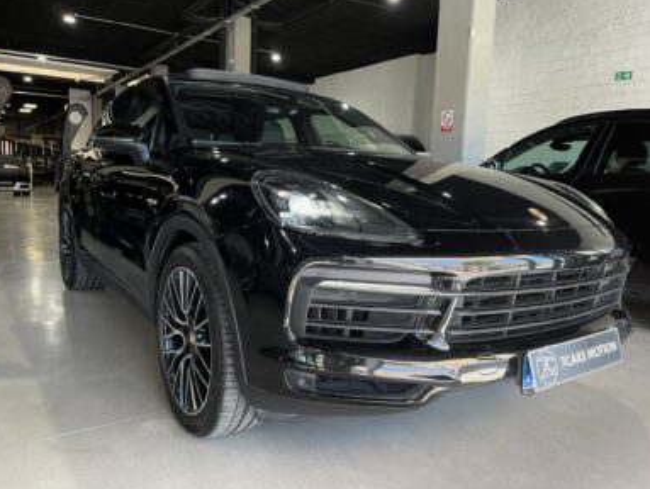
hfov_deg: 65.3
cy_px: 245
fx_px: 507
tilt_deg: -7.6
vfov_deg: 51.4
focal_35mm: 27
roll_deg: -1.3
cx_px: 317
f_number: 1.6
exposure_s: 1/100
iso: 100
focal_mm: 5.1
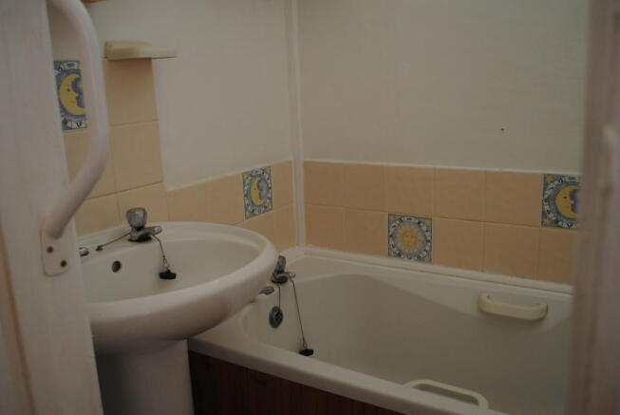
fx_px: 569
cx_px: 310
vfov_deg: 40.1
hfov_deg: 57.2
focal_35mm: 33
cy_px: 208
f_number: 4
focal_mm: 22
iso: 400
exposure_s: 1/13
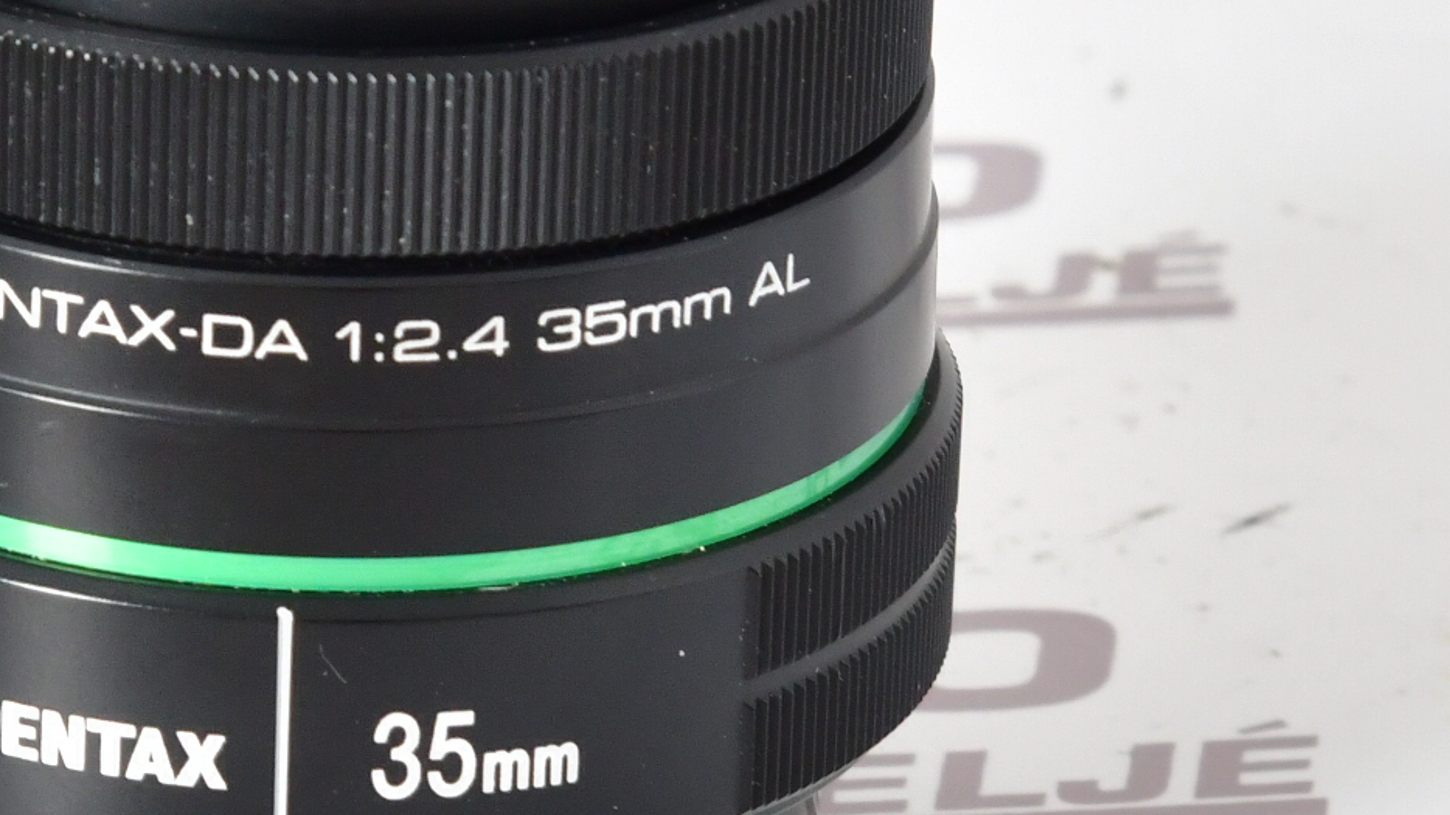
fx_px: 6458
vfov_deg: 7.2
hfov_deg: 12.8
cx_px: 387
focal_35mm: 168
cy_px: 379
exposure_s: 1/60
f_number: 10
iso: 800
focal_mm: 78
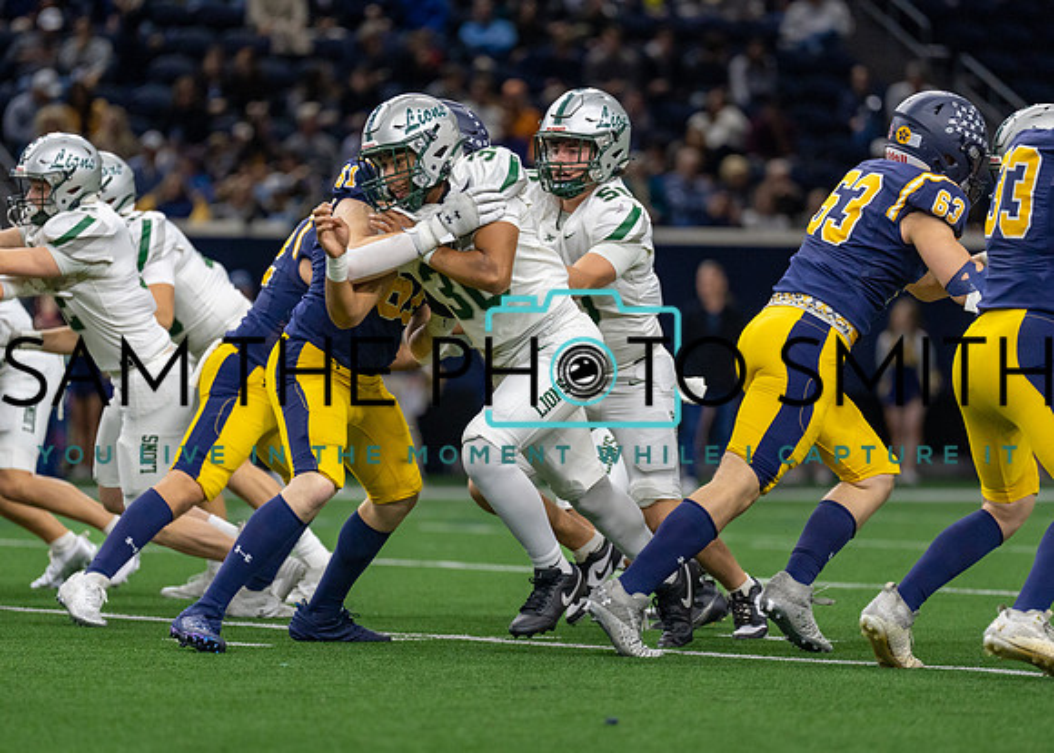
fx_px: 7749
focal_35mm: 259
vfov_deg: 5.6
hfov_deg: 7.8
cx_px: 567
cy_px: 416
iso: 2000
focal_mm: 200
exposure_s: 1/1000
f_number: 2.8
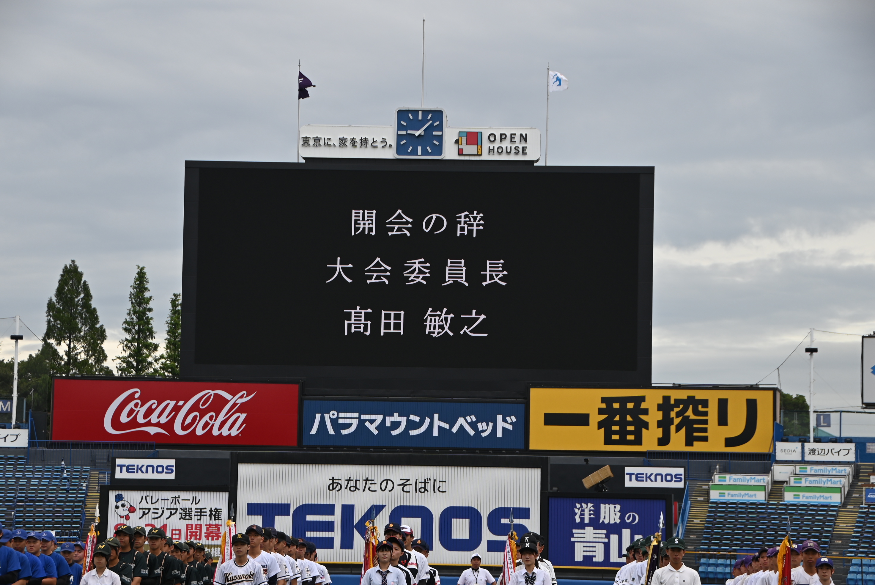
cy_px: 292
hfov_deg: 21.0
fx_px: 2359
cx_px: 438
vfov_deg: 14.1
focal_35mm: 97
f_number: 7.1
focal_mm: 65
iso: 100
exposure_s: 1/320
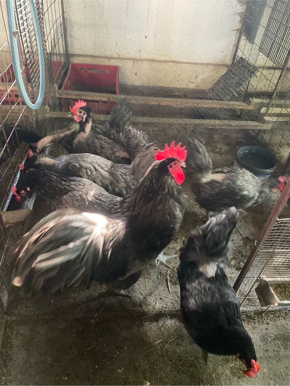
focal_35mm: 26
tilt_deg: -40.3
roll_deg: -7.0
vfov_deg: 67.3
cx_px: 145
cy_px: 193
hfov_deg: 53.0
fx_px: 291
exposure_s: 1/30
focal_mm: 4.25
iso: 800
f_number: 1.8
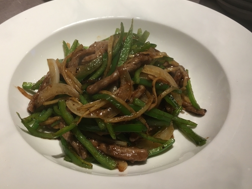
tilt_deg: -46.2
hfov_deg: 52.6
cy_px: 90
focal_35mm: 35
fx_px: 255
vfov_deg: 40.7
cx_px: 118
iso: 32
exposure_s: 1/40
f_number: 2.2
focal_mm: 4.15
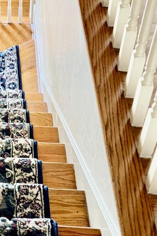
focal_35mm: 75
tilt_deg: -36.9
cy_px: -53
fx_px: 491
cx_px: -57
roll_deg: +5.2
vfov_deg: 24.3
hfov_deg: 16.9
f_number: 1.78
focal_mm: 6.76
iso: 320
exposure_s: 1/60
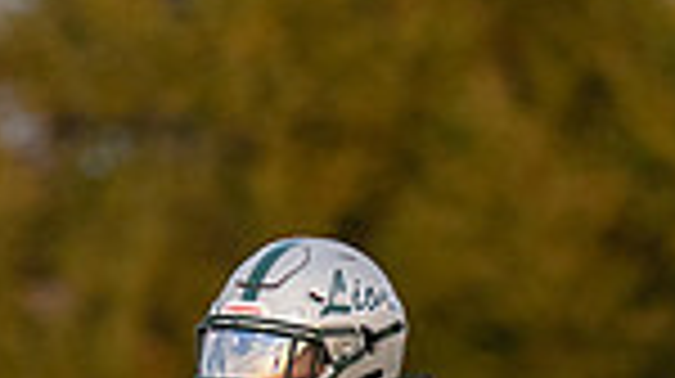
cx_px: 345
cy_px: 775
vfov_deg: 0.7
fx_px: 29322
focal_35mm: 1640
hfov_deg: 1.3
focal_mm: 200
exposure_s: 1/2500
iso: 800
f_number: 2.8
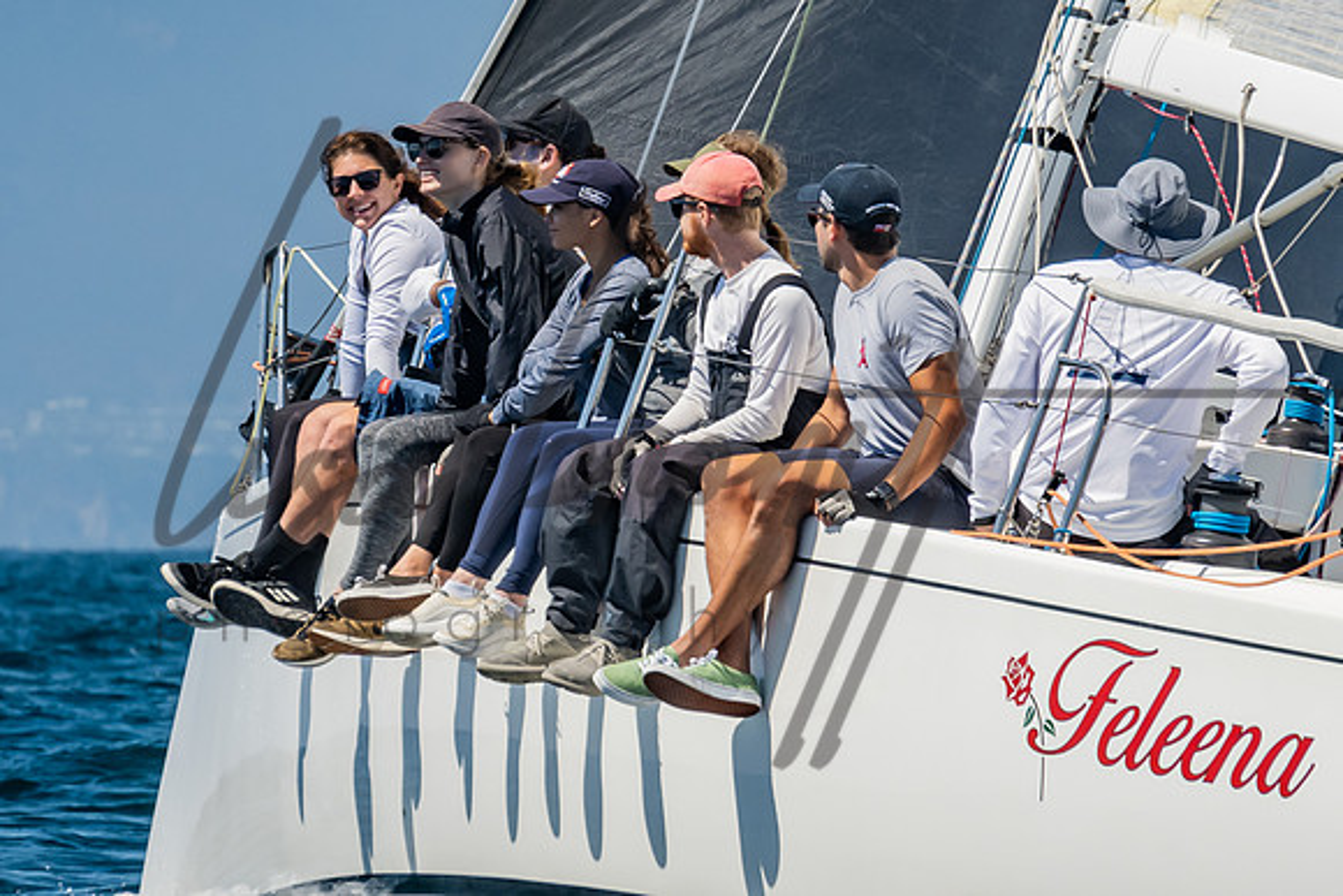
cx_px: 481
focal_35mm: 567
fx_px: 21139
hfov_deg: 3.6
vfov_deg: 2.4
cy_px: 119
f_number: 6.3
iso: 160
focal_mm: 190
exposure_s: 1/500
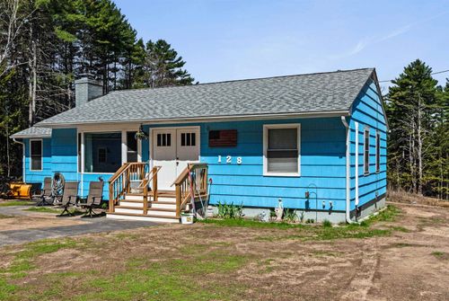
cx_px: 224
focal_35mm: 33
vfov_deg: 40.1
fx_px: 412
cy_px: 150
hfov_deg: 57.2
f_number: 10
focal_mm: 22
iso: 200
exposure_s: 1/800
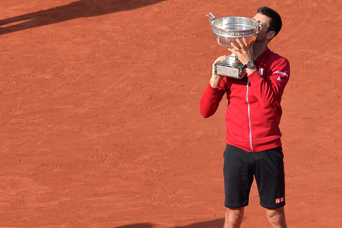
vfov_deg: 3.4
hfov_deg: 5.2
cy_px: 114
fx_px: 3798
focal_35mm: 400
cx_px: 171
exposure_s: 1/2500
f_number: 7.1
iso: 500
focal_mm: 400
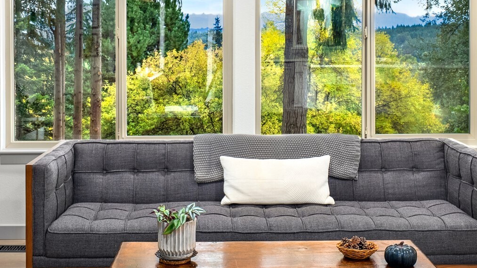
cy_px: 81
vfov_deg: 21.3
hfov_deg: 37.2
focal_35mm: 56
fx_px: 708
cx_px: 241
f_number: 7.1
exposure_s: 1/2
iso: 400
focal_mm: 32
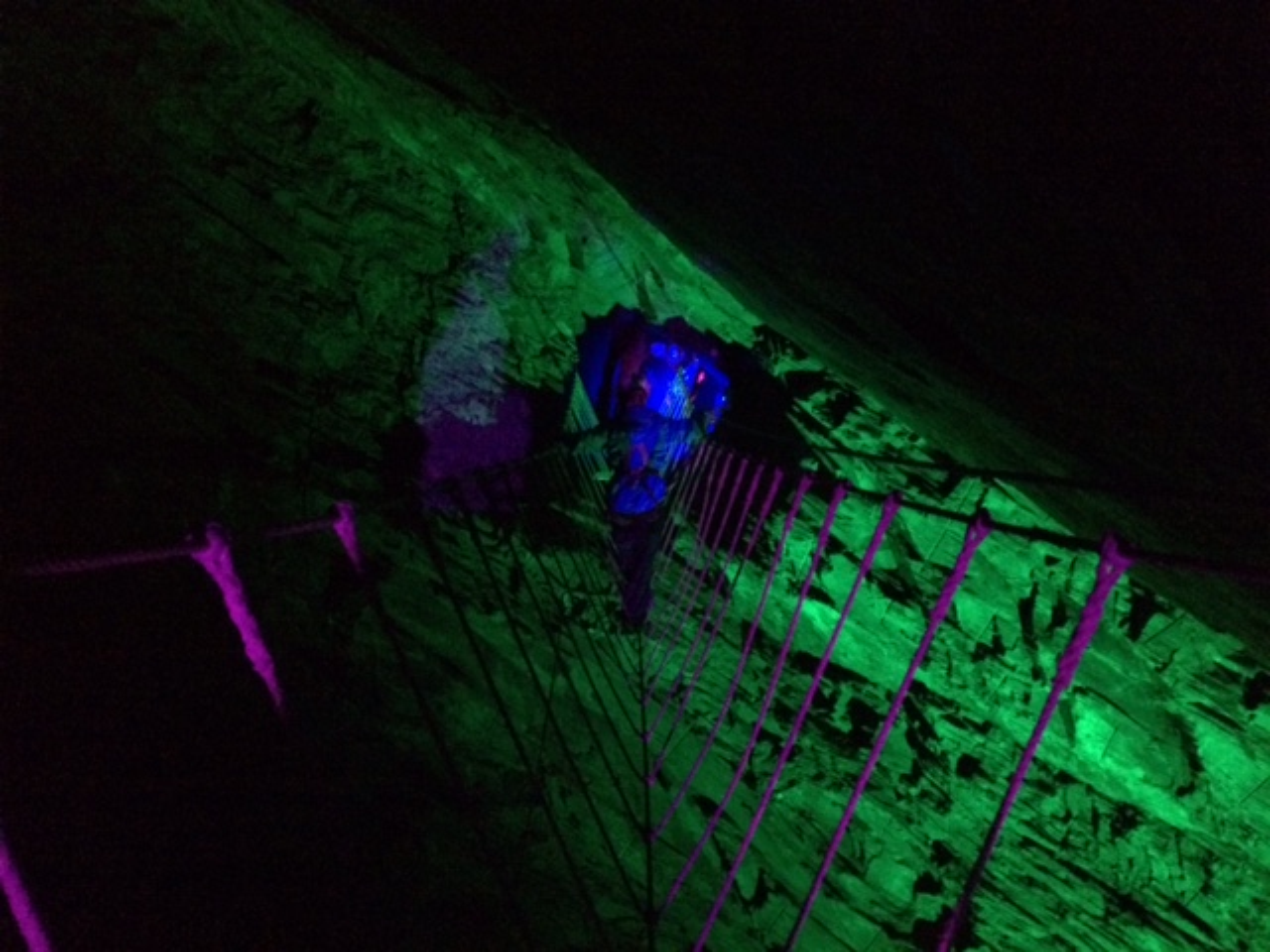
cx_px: 635
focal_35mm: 29
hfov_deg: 61.7
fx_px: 1064
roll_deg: +0.4
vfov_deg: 48.2
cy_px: 476
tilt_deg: -6.3
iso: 800
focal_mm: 4.15
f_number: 2.2
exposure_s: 1/15
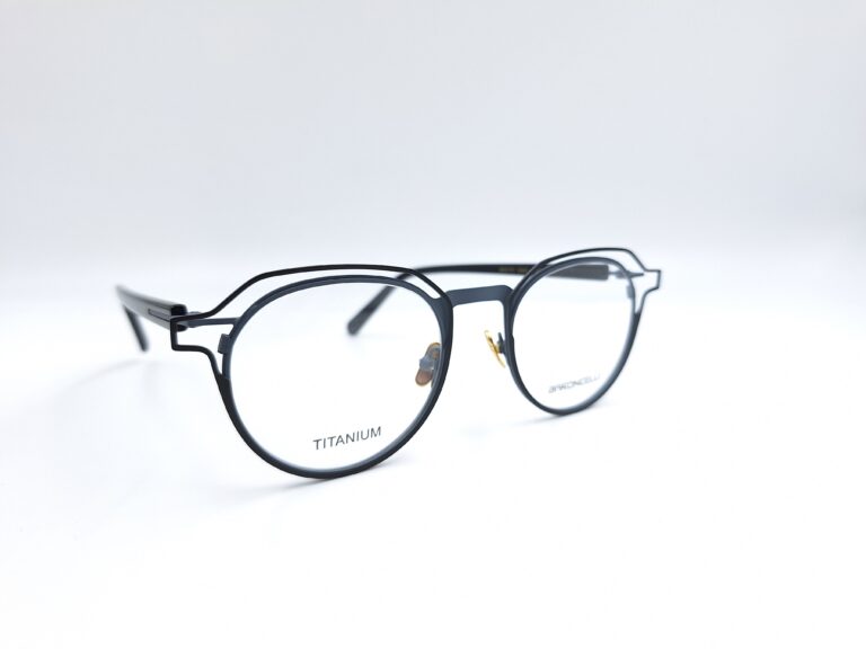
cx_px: 433
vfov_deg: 58.9
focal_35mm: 23
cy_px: 324
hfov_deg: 73.9
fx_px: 575
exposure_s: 1/100
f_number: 1.8
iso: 50
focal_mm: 5.54
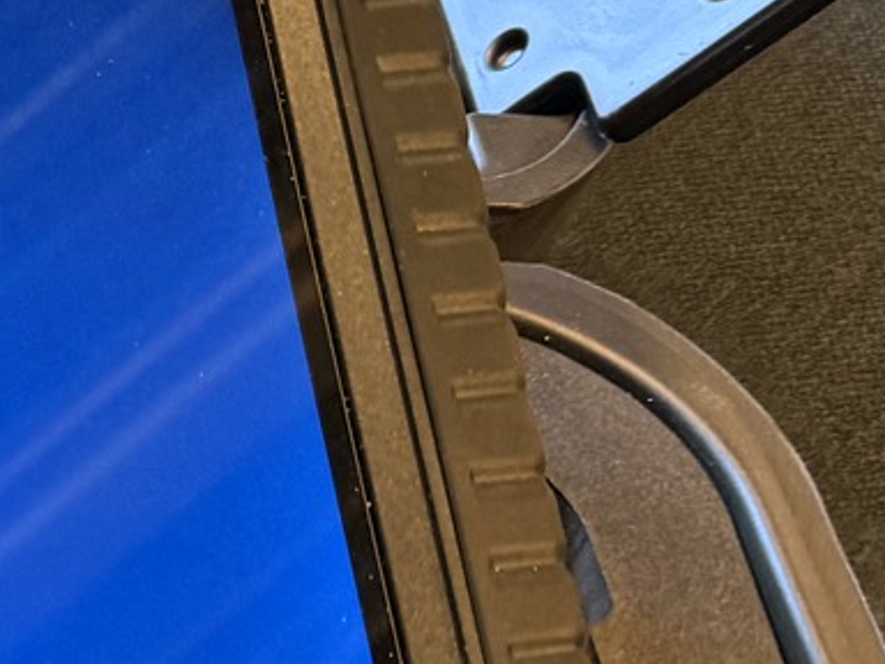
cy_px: 500
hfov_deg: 17.0
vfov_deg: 14.7
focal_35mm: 100
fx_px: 2557
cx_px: -576
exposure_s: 1/100
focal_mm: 6.76
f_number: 1.78
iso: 200
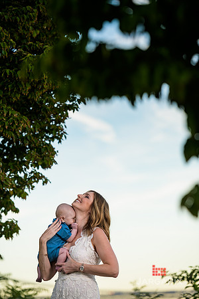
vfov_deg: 14.7
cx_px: 100
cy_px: 150
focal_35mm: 140
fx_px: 1161
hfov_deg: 9.8
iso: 200
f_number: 4
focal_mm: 140
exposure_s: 1/250
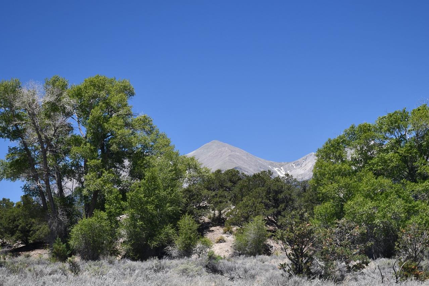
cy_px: 158
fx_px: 1167
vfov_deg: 14.0
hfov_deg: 20.8
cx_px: 252
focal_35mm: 98
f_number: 6.3
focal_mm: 52
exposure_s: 1/250
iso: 200
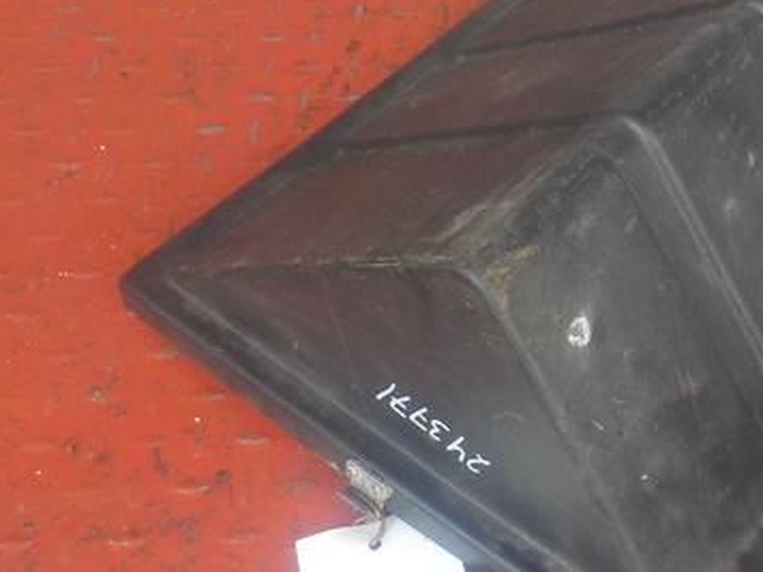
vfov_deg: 27.0
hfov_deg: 33.8
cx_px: 675
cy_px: 246
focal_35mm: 54
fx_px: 1190
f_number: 3.3
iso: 125
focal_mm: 4.1
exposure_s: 1/50
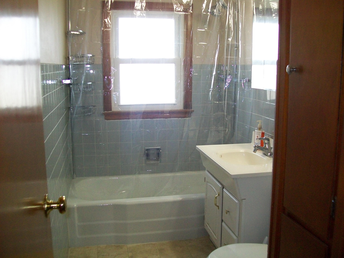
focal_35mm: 36
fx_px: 358
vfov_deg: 39.7
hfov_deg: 51.4
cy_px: 129
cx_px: 172
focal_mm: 6
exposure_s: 1/80
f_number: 2.7
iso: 160
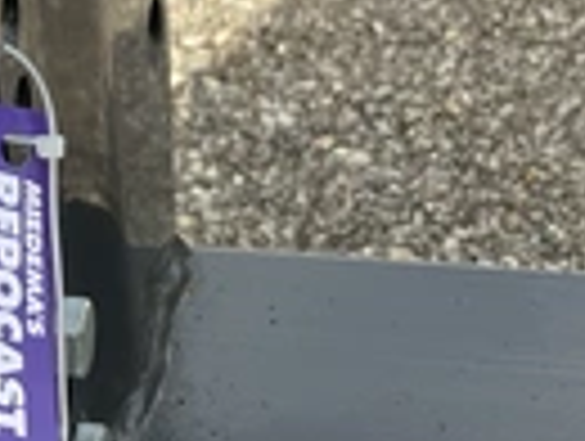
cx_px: 50
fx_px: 1507
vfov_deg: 16.2
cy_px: 486
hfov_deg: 21.4
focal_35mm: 89
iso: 25
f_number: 1.8
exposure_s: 1/370
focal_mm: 3
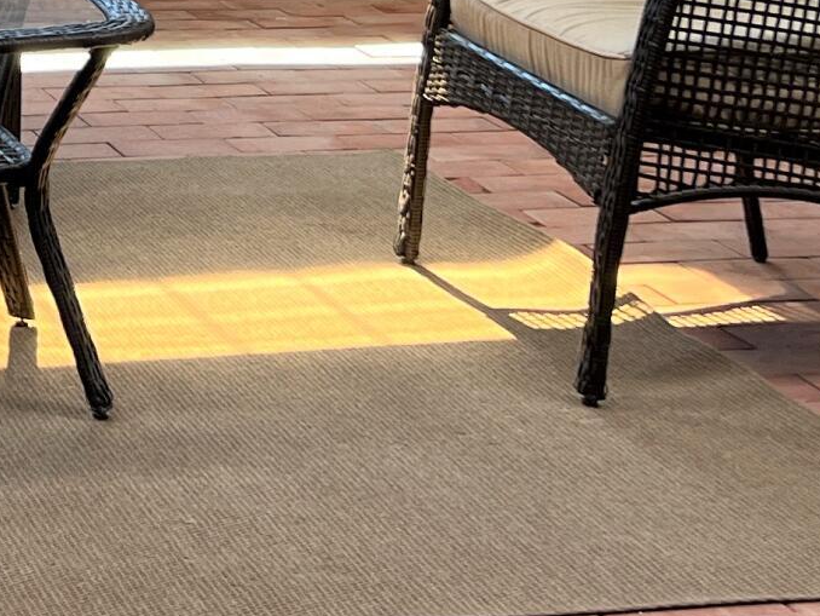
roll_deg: +0.4
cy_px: -321
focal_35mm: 115
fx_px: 2725
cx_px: -348
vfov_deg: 12.3
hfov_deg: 15.9
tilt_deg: -6.0
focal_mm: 5.7
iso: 64
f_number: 1.5
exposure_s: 1/163
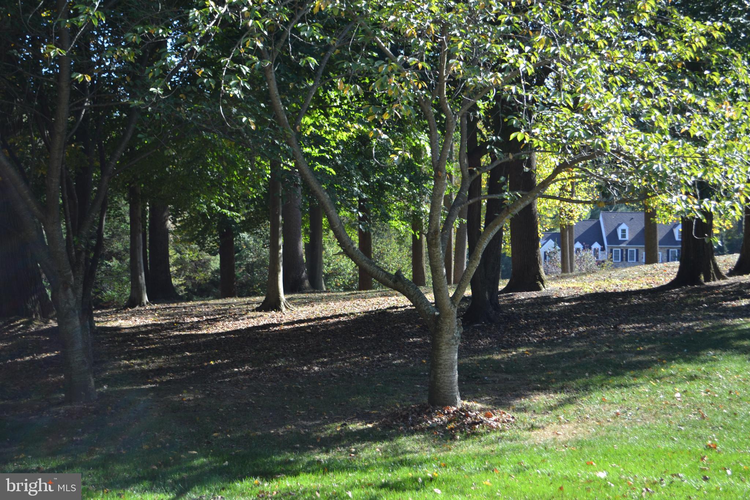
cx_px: 375
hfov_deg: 37.9
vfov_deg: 25.7
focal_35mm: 52
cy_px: 250
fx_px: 1094
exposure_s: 1/125
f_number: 5.6
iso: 125
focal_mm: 35
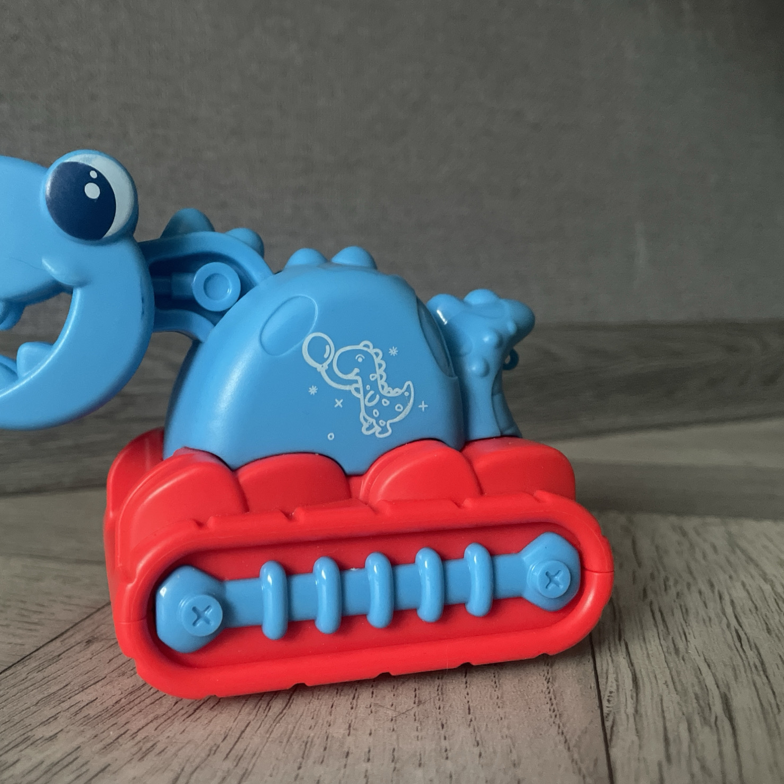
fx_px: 794
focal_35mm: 31
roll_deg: +0.6
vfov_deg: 52.5
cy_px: 389
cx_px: 271
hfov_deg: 51.7
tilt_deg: -2.6
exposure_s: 1/30
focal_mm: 4.2
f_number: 1.6
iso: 800
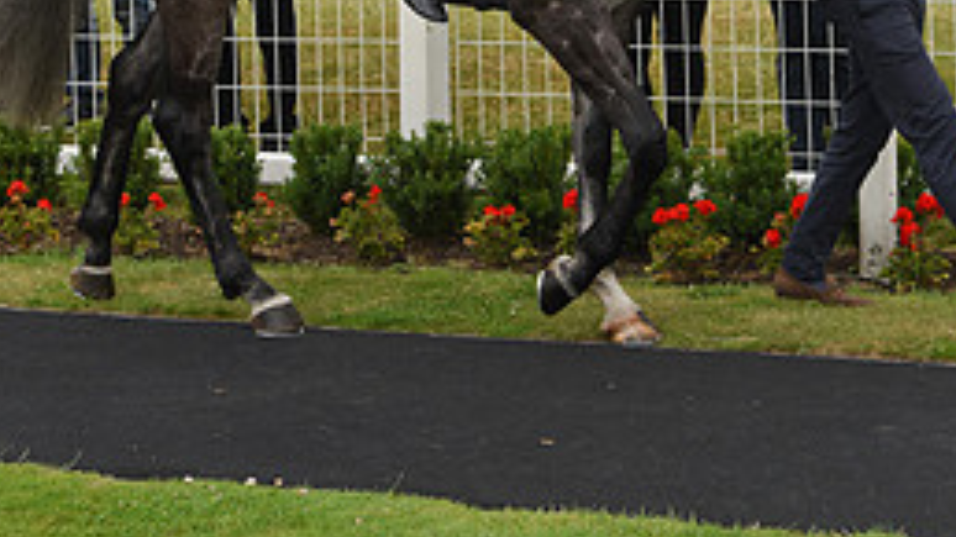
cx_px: 467
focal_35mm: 137
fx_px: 3472
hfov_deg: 15.7
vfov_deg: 8.6
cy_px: -281
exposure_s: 1/2000
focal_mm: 75
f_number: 5.6
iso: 800
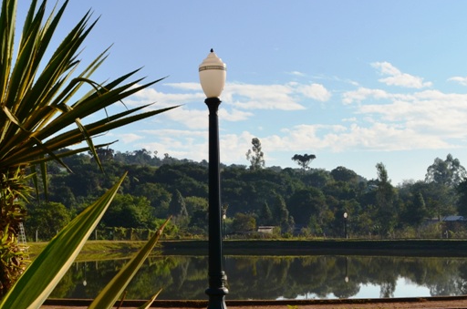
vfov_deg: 20.4
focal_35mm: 66
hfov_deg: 30.5
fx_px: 854
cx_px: 189
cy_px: 206
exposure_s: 1/400
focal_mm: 22
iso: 200
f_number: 11
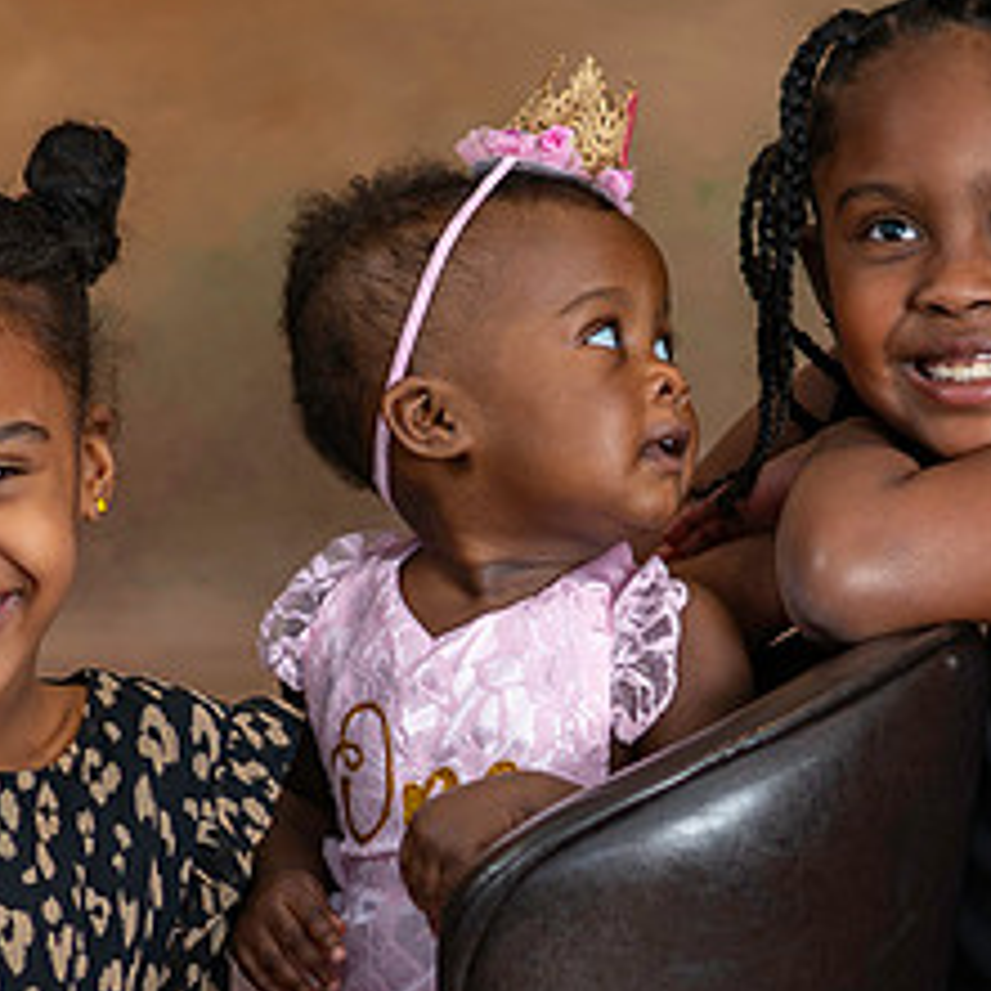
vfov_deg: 10.4
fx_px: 5441
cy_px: 775
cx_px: 567
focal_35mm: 168
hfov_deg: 10.4
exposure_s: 1/200
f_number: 2.5
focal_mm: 50
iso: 250
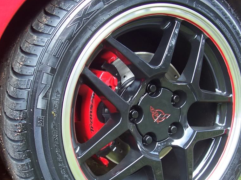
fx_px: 348
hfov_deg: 38.2
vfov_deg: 29.0
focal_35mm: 50
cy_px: 113
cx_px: 121
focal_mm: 5.6
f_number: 2.8
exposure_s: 1/90
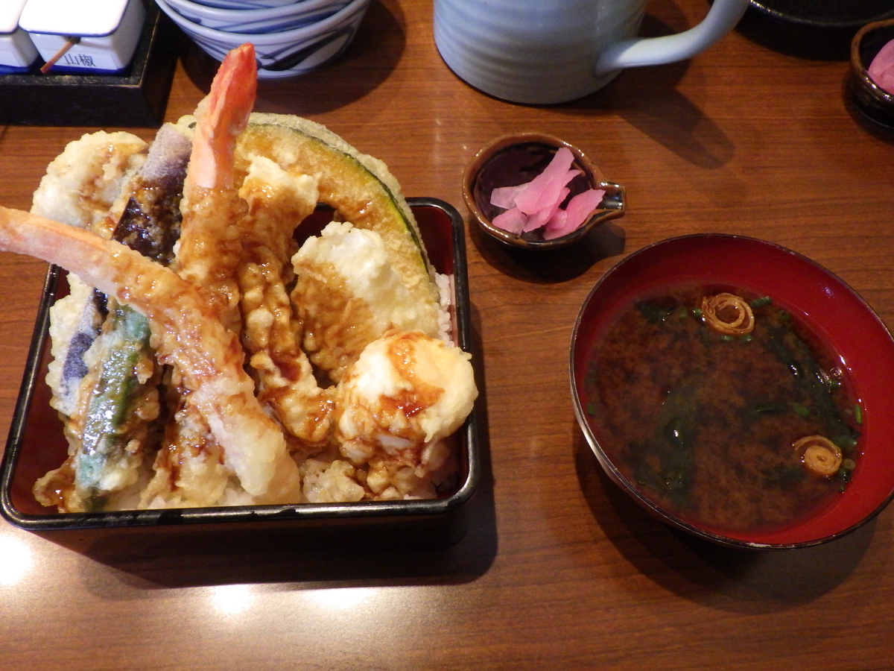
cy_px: 336
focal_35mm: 28
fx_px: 723
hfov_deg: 63.4
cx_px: 447
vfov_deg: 49.7
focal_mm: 5
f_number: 3.5
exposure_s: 1/45
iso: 800
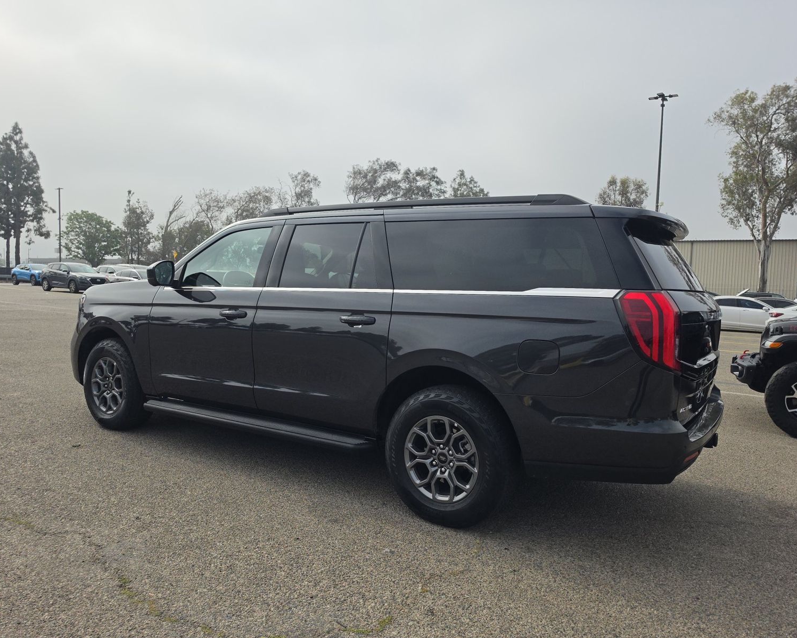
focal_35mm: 24
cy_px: 319
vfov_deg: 58.8
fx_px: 566
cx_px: 402
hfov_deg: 70.3
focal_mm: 6.5
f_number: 1.4
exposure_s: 1/7940
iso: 47
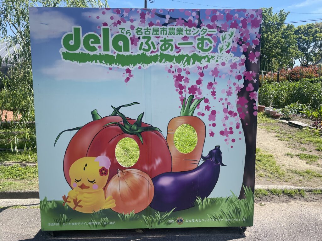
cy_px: 120
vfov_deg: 53.1
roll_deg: +0.5
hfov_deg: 67.3
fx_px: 242
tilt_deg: -8.4
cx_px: 161
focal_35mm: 26
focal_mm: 4.2
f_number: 1.6
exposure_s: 1/1742
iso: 32
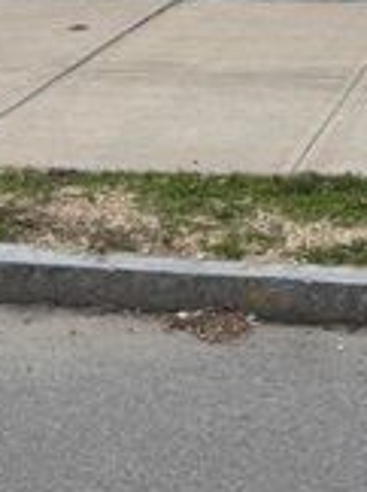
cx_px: 227
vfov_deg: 14.9
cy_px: -503
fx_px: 1517
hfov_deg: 13.8
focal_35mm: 107
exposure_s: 1/4082
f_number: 1.6
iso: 50
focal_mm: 5.96
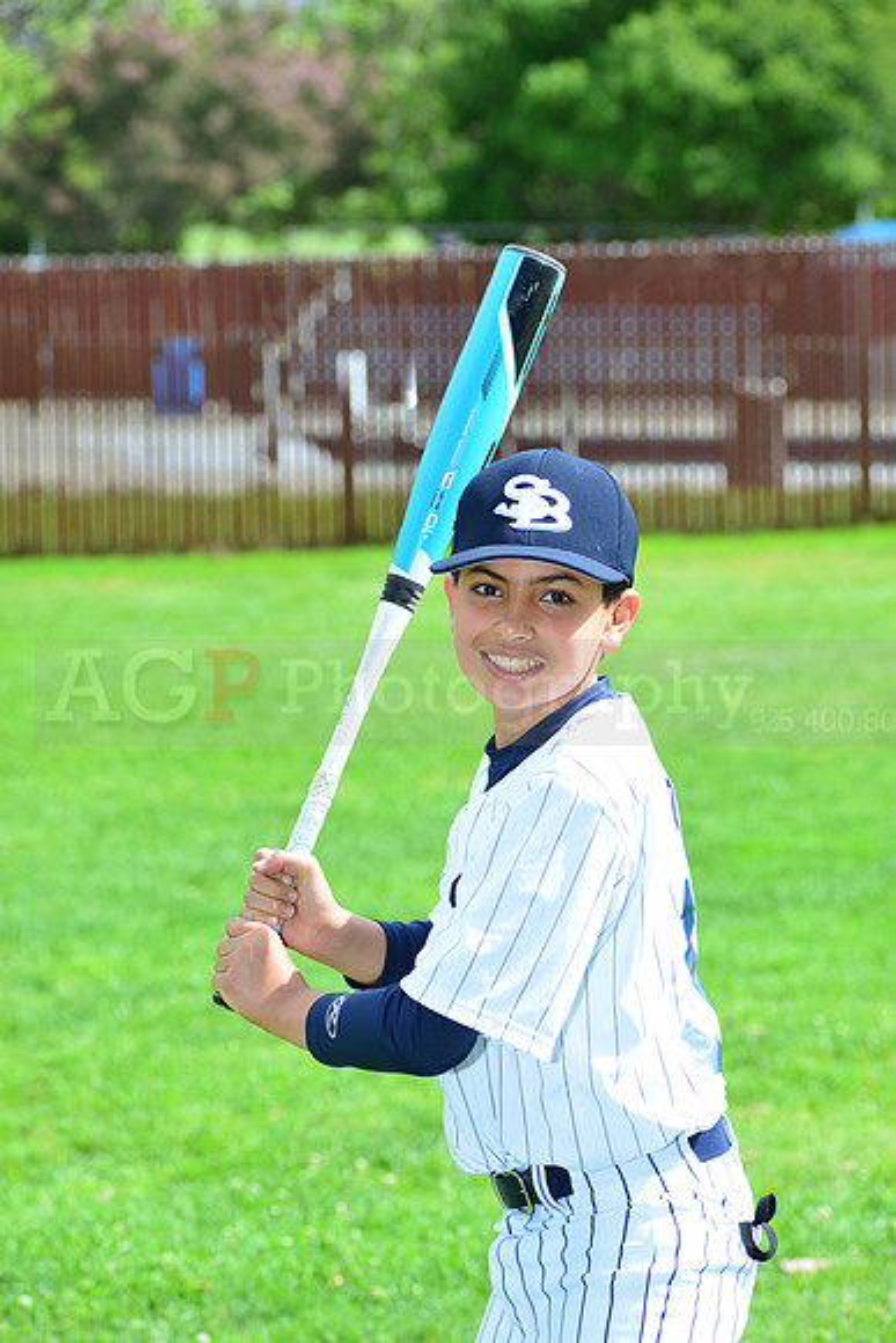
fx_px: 4664
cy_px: 672
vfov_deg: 16.4
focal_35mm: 125
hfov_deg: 11.0
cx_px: 448
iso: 200
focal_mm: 125
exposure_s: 1/200
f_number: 8
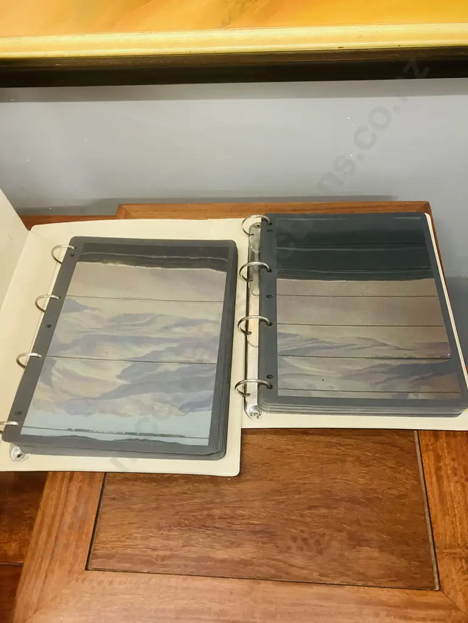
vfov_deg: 63.4
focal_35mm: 28
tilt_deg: -53.5
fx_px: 505
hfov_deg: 49.7
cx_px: 234
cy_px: 312
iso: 250
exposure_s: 1/50
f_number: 1.8
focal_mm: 3.99
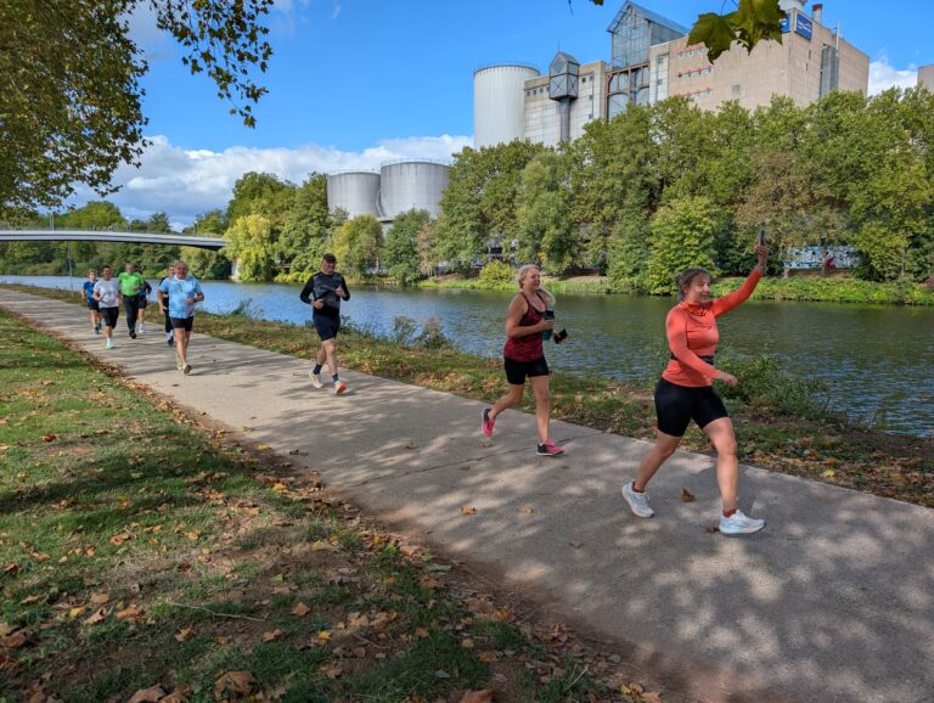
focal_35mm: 24
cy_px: 352
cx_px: 467
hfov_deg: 71.5
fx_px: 648
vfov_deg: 56.9
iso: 21
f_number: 1.68
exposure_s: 1/845
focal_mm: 6.9
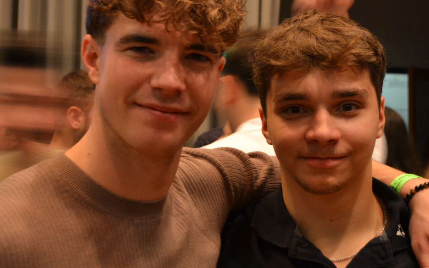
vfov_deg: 17.3
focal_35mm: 75
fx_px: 877
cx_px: 247
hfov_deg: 27.5
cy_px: 73
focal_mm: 28
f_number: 4.5
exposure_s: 1/6
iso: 800
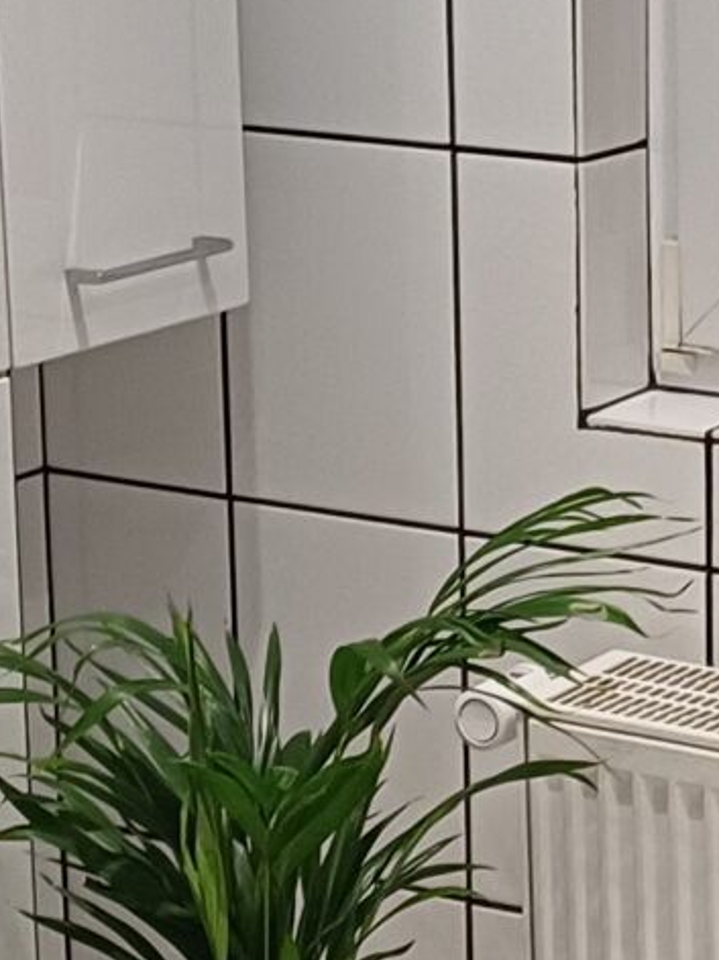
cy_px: 328
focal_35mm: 136
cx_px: 890
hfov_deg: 10.7
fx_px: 3768
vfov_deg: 14.5
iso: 320
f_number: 1.8
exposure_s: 1/50
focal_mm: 4.65
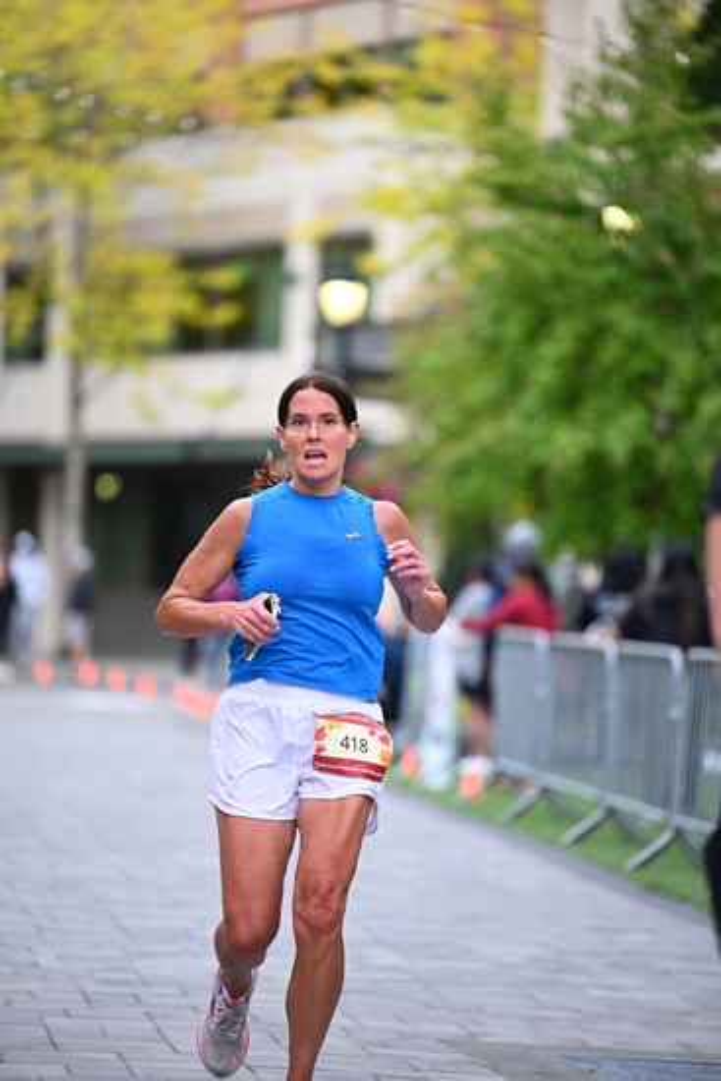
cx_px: 360
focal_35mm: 165
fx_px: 4953
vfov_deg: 12.4
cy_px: 540
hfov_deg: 8.3
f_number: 2.8
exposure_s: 1/1600
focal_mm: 165
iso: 1000
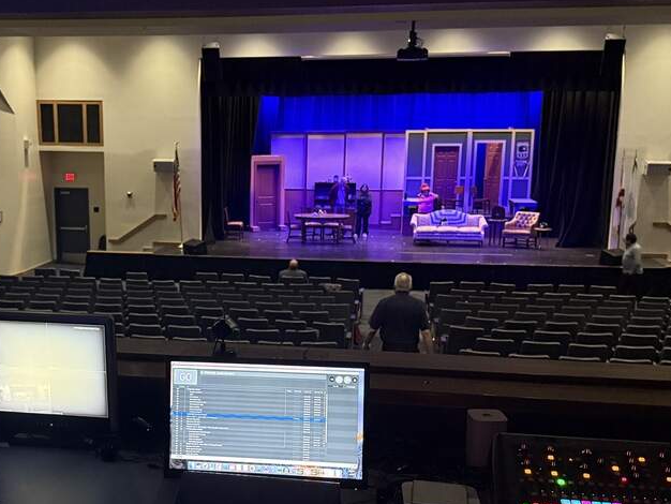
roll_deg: -0.4
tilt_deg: -10.8
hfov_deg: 40.6
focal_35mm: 46
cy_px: 287
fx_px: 892
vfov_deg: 31.5
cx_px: 215
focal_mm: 6.76
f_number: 1.78
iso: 800
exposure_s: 1/60
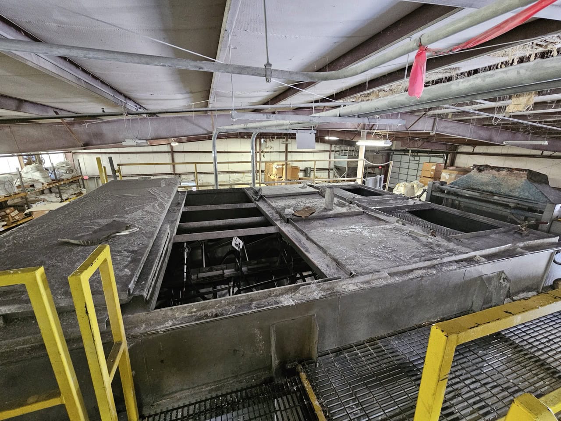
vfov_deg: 89.9
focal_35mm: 13
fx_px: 211
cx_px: 280
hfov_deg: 106.2
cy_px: 210
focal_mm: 2.2
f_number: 2.2
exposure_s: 1/30
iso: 640
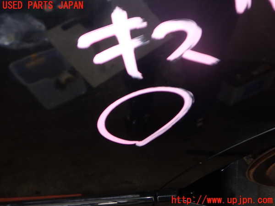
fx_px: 238
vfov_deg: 46.8
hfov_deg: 60.0
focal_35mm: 30
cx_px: 138
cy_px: 103
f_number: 2.3
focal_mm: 5.4
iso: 200
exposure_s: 1/30
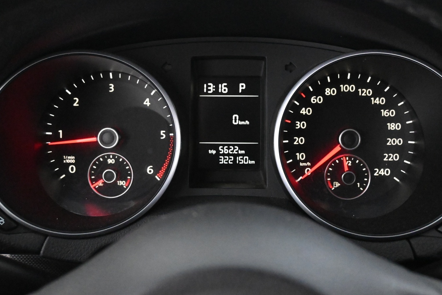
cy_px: 120
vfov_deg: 32.1
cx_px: 228
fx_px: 511
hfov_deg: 46.8
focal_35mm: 42
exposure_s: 1/40
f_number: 4.2
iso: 11400
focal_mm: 23
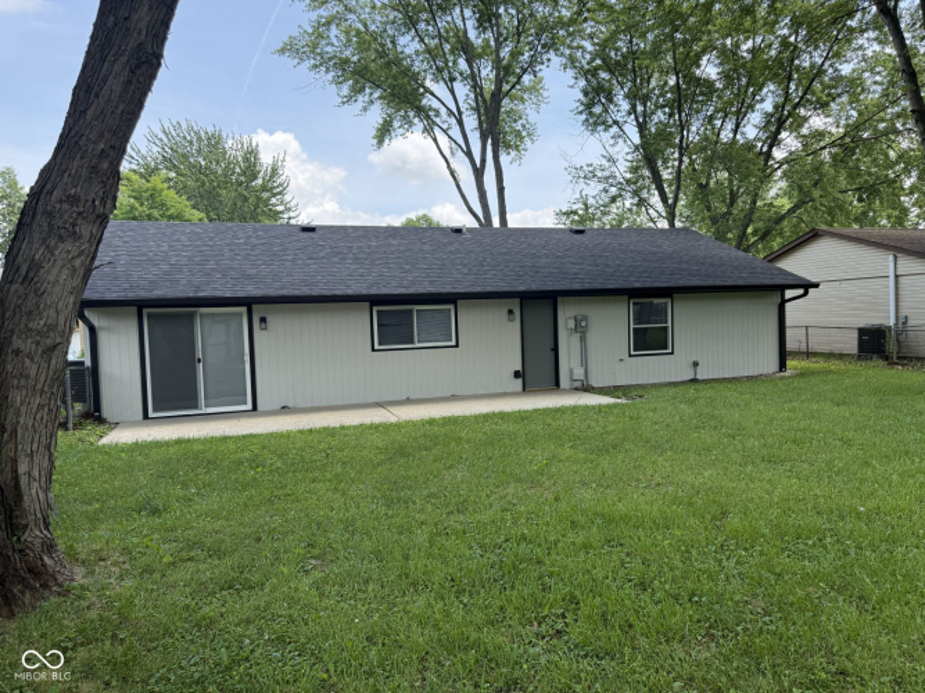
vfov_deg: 56.8
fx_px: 641
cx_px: 462
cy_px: 346
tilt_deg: -2.9
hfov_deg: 71.6
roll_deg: +2.3
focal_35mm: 24
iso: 100
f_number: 1.78
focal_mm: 6.76
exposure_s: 1/1653
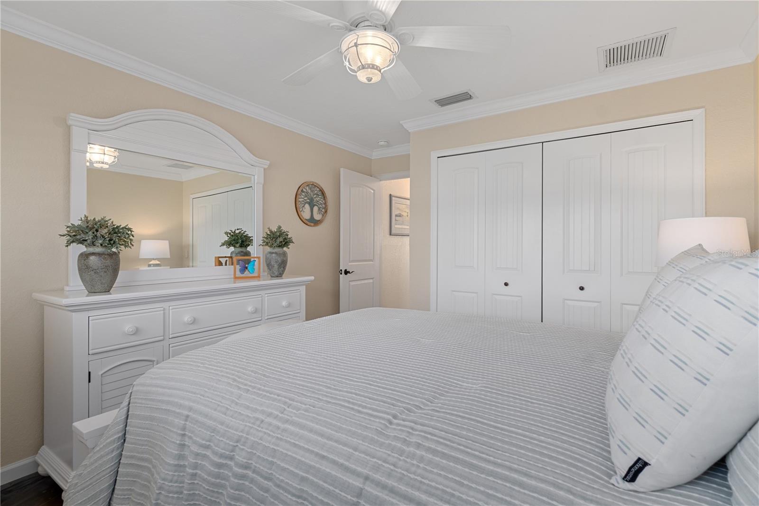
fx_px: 348
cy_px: 253
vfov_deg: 72.0
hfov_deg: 95.0
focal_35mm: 16
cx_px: 380
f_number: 8
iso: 250
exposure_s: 1/4
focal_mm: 11
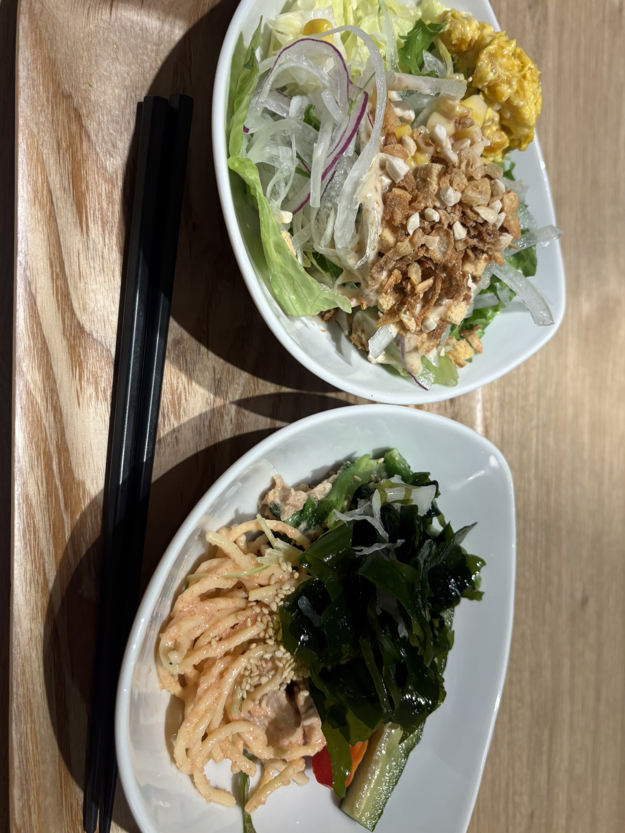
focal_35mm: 30
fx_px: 722
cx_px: 315
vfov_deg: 59.9
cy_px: 386
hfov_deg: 46.8
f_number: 1.6
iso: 80
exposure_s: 1/120
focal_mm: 5.96
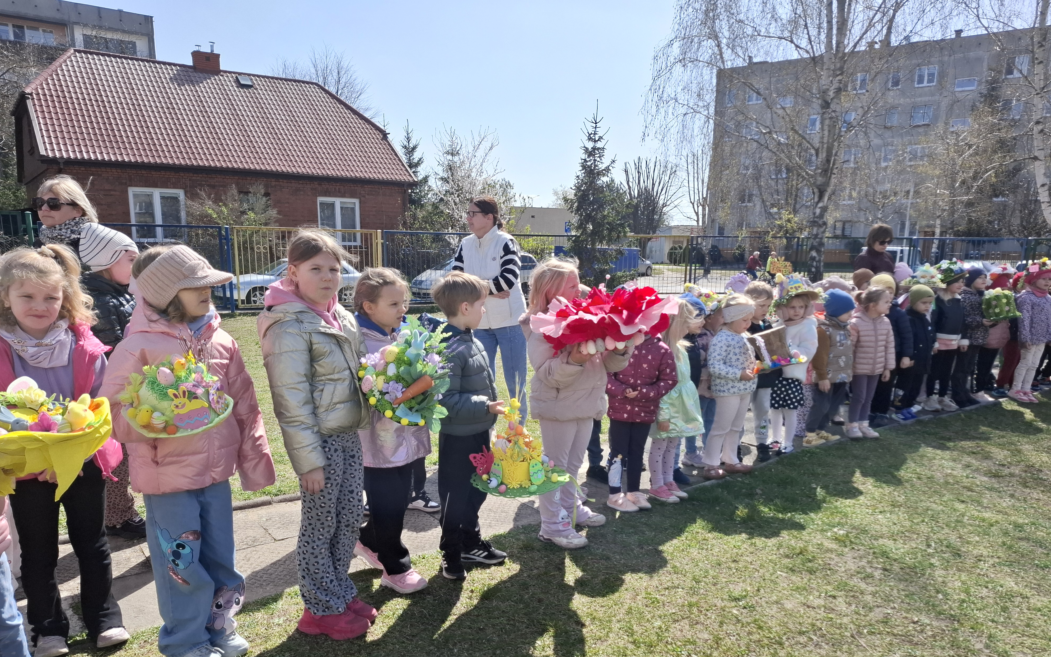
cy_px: 403
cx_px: 519
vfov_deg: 48.9
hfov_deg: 72.5
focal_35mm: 25
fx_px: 716
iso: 50
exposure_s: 1/1855
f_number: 1.8
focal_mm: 5.54
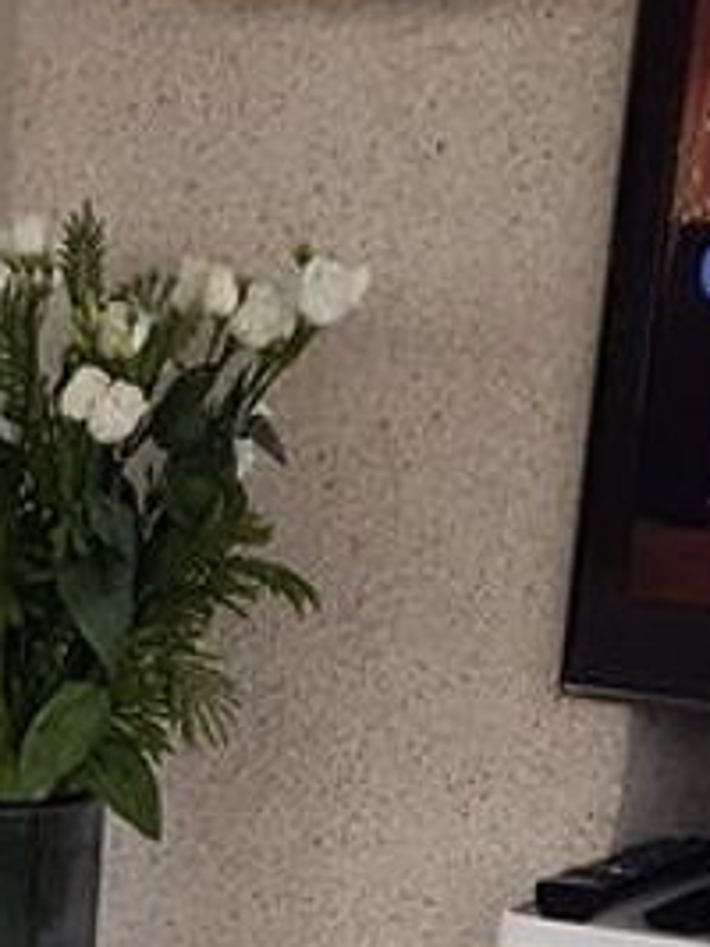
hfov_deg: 10.3
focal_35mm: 130
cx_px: -813
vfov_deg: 12.2
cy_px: 2268
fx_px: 3558
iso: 40
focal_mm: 4.2
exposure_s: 1/135
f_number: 1.7
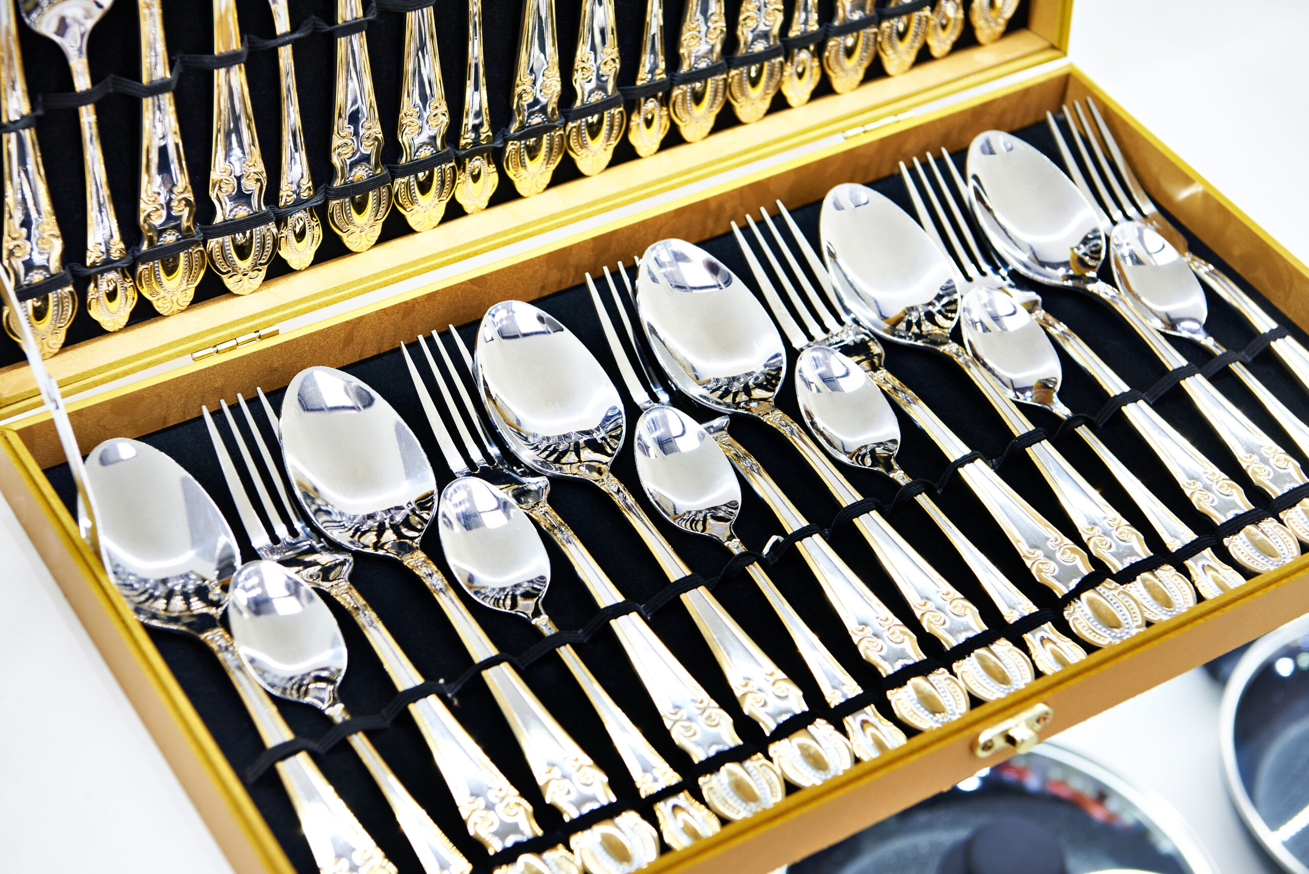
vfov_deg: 19.5
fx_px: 2546
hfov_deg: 28.8
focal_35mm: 70
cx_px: 654
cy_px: 437
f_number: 6.3
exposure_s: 1/20
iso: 400
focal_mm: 70
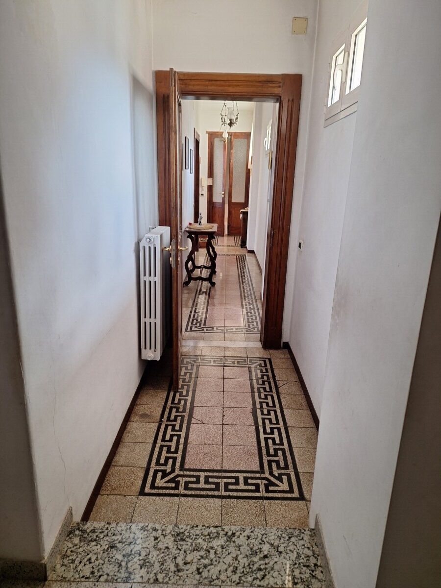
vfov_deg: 73.9
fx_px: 391
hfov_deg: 58.9
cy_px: 294
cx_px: 220
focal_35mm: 23
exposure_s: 1/40
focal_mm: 5.54
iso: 100
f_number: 1.8
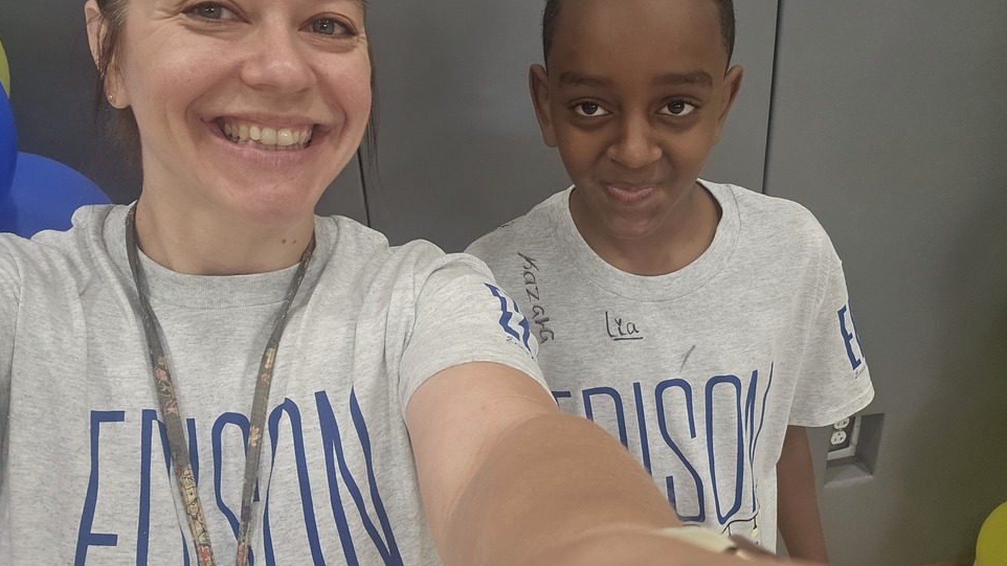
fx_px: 774
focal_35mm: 29
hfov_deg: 66.0
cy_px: 245
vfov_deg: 40.1
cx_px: 480
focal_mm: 3.3
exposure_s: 1/120
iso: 400
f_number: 2.2
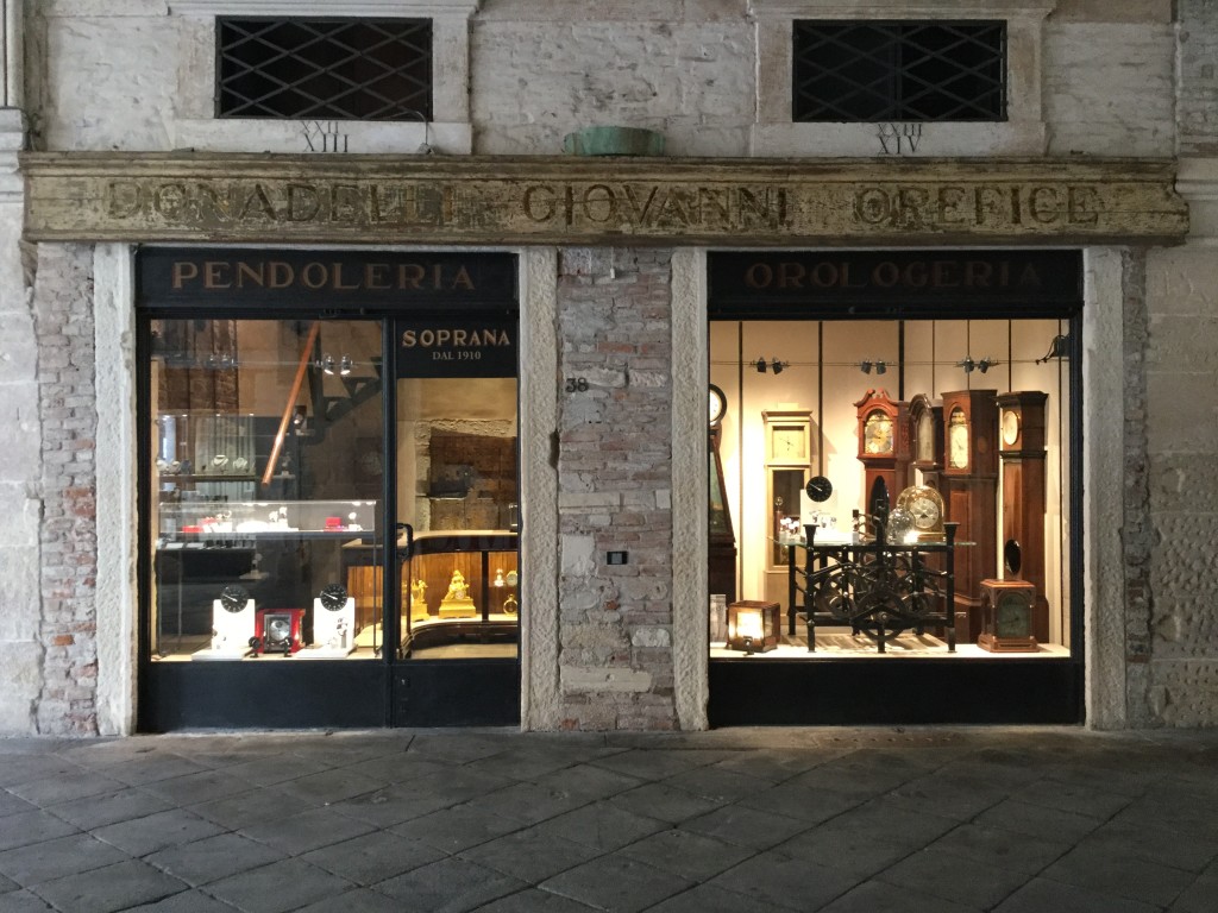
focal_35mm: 31
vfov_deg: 45.4
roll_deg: -0.2
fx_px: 1091
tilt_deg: +0.2
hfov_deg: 58.4
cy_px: 456
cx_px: 609
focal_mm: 3.3
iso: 200
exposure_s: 1/33
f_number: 2.4
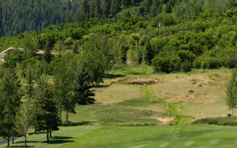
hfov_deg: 7.0
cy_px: 8
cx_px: 73
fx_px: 1924
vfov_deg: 4.4
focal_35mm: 298
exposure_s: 1/125
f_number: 9
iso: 200
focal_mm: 95
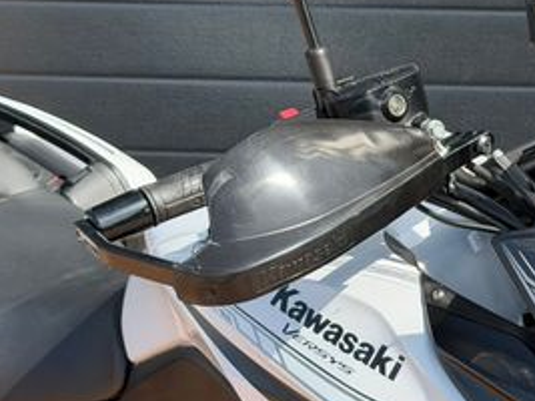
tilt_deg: -16.1
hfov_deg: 16.7
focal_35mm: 115
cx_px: 557
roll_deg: +1.7
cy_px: 261
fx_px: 1777
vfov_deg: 12.9
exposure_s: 1/2762
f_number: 1.78
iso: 100
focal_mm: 6.76
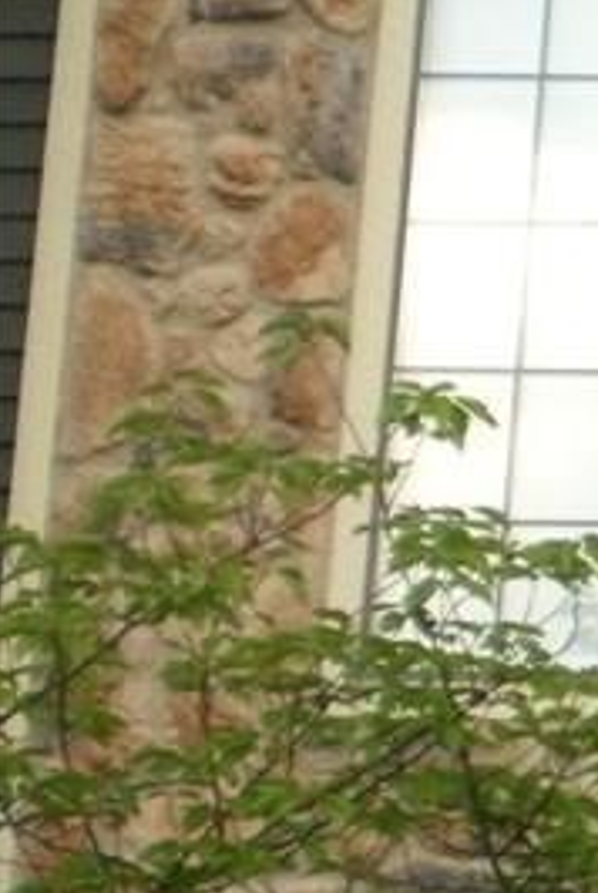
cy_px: 477
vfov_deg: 11.7
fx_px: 4374
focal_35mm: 176
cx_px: 1710
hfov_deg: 7.1
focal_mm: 7.4
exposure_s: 1/124
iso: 396
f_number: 3.5
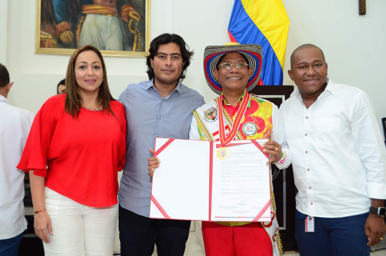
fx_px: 353
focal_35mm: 33
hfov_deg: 57.3
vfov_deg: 39.8
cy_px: 128
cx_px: 193
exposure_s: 1/125
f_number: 5.6
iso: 2000
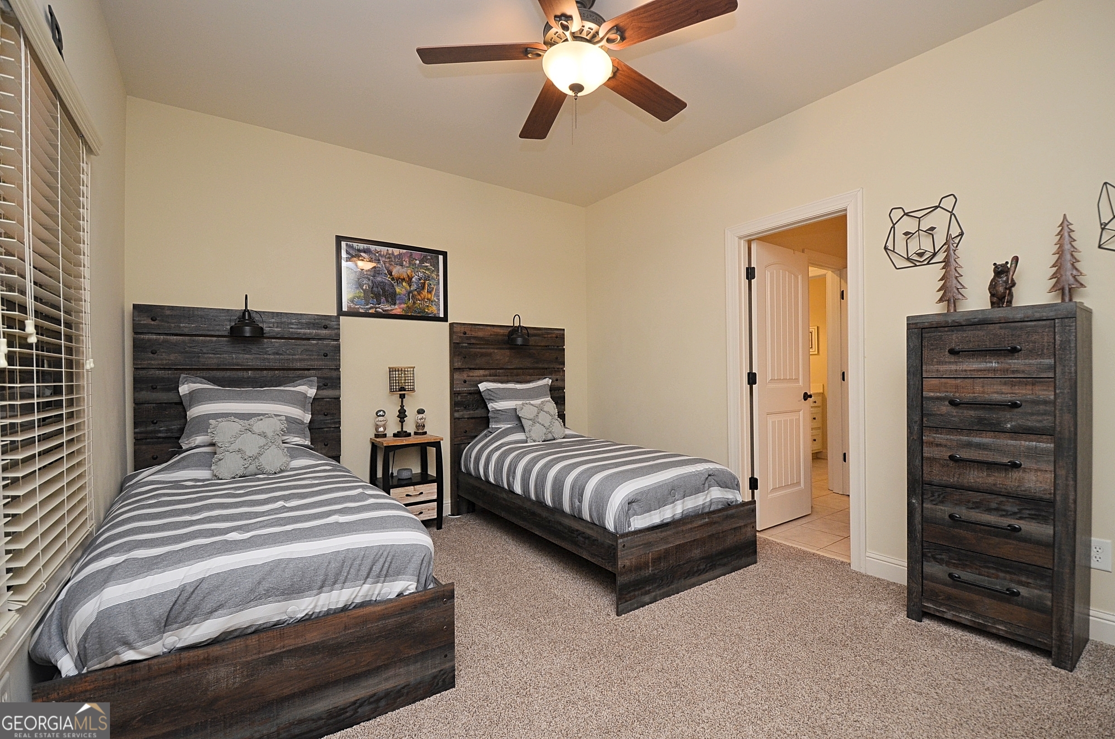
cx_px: 558
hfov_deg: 100.5
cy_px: 370
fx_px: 464
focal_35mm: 15
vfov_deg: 77.1
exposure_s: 1/60
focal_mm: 10
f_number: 5.6
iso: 400
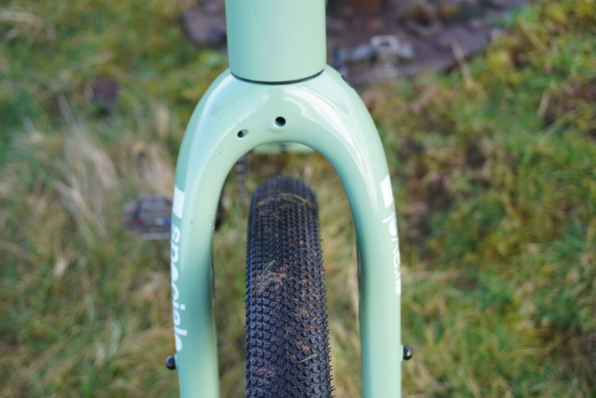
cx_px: 298
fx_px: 1093
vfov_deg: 20.6
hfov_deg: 30.5
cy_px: 199
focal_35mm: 66
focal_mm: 44
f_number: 5.6
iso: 320
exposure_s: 1/160
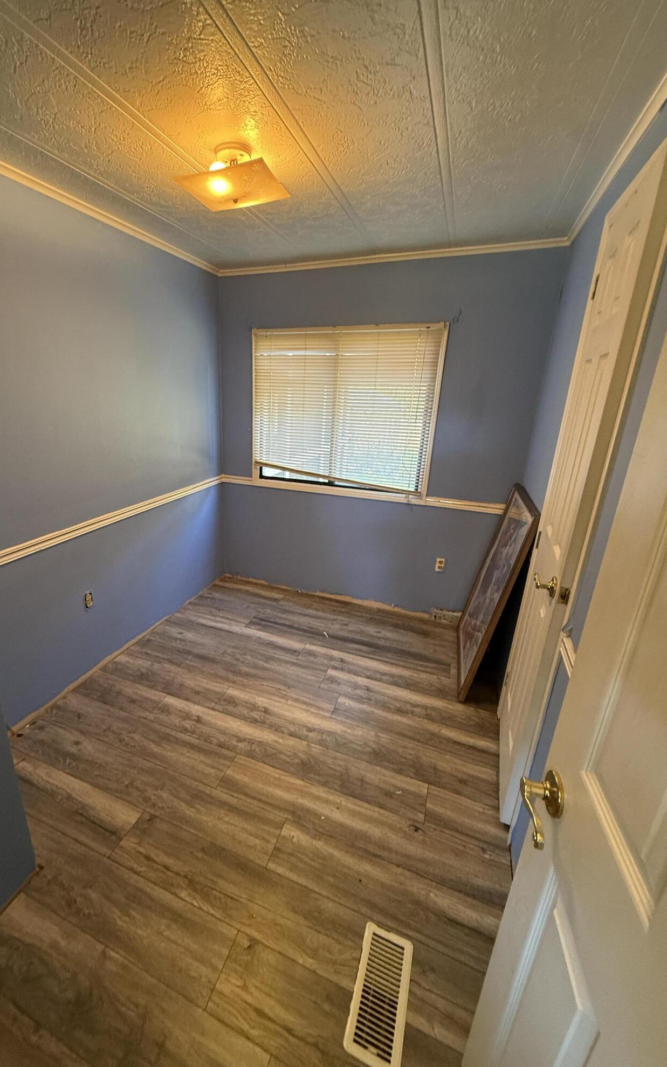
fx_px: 436
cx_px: 274
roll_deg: -0.7
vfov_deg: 101.5
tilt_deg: -16.7
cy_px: 533
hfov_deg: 74.1
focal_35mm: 15
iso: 250
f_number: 2.2
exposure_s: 1/60
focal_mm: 2.22
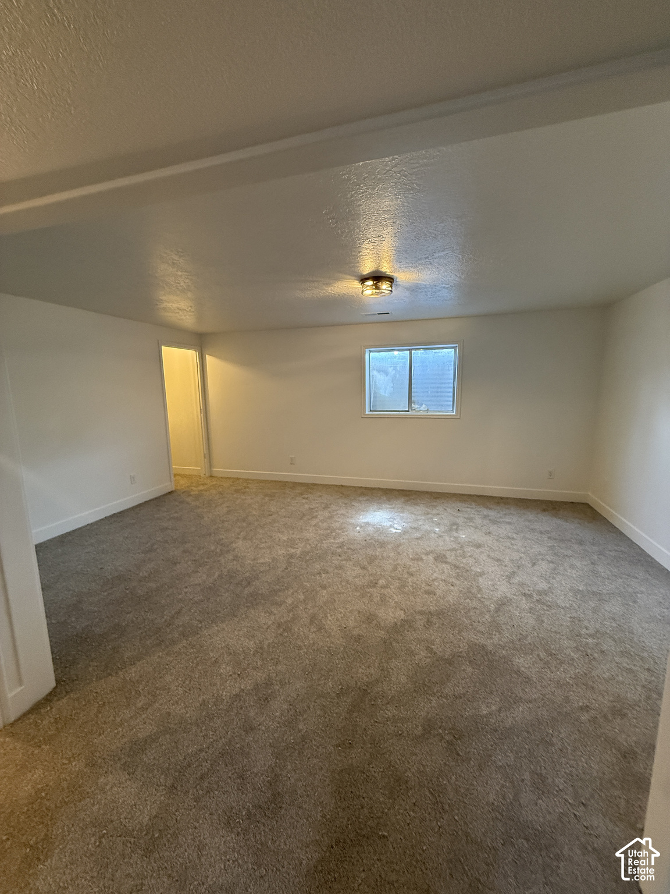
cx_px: 335
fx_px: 361
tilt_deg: -8.3
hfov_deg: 85.7
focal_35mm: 14
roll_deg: +1.4
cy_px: 447
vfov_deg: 102.1
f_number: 2.2
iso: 500
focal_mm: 2.22
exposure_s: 1/120
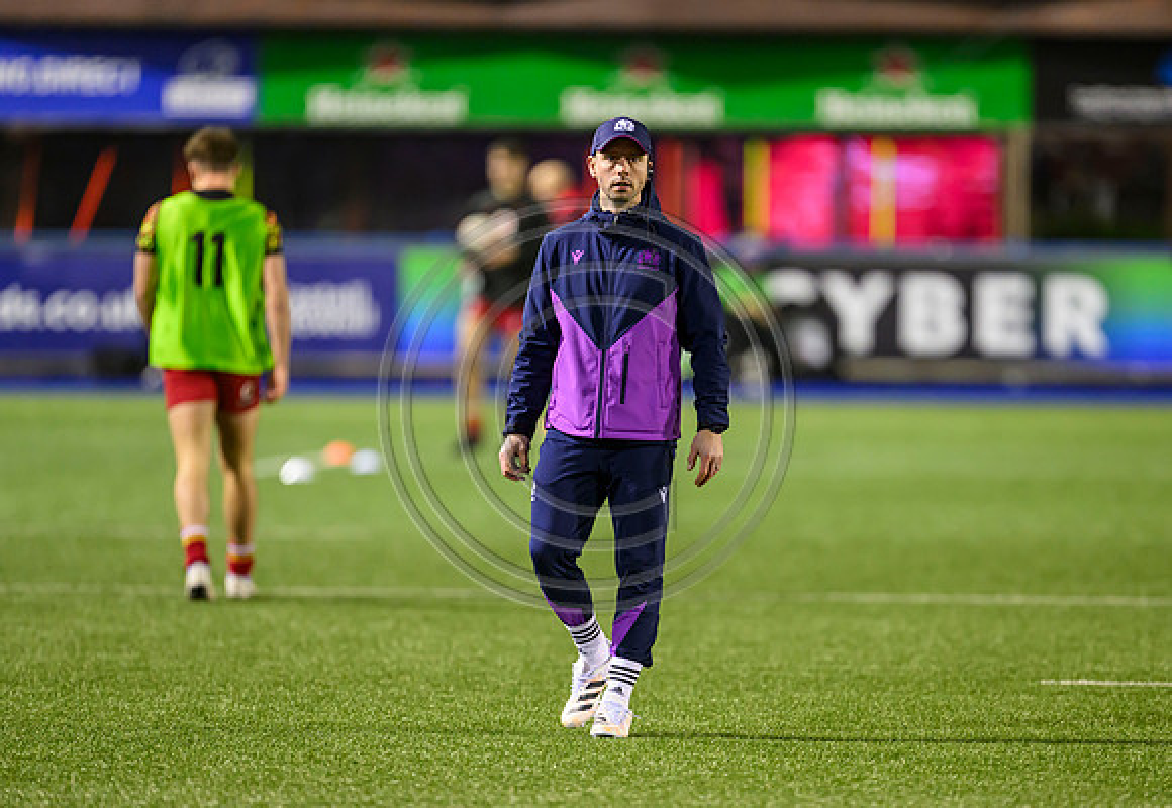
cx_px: 707
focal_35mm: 481
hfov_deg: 4.2
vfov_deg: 2.9
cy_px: 470
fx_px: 15810
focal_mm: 400
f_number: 3.2
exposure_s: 1/250
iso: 2500
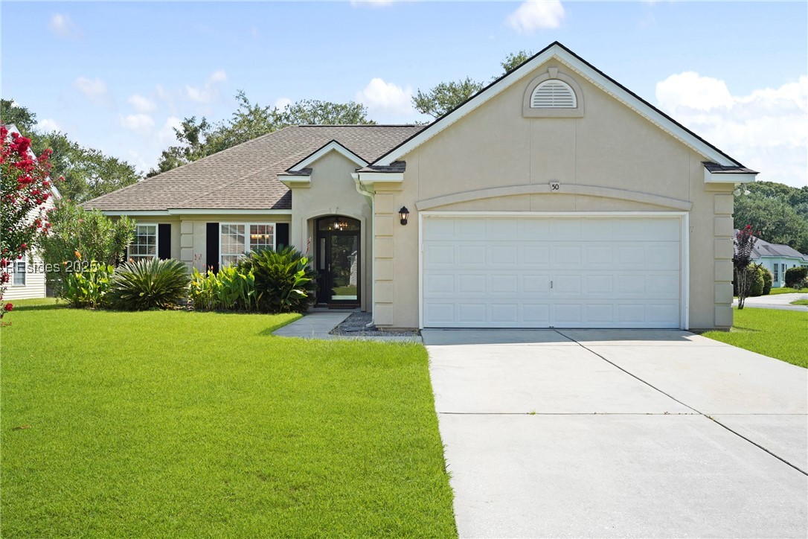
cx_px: 404
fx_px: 651
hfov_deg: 63.7
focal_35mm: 29
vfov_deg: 45.0
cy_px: 270
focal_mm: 29
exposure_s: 1/125
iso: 320
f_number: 9
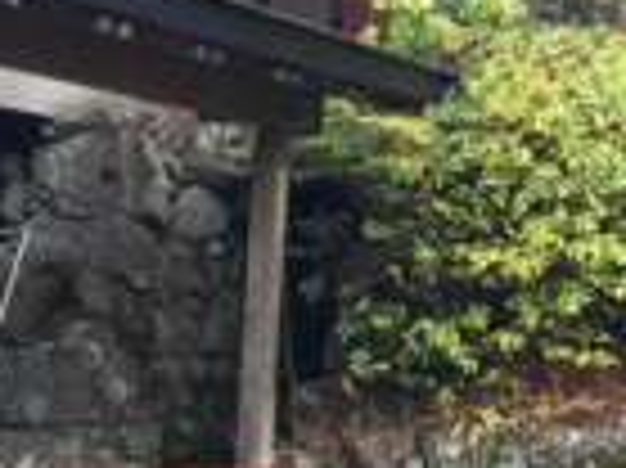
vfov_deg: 11.7
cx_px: 1189
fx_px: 2259
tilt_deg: +7.7
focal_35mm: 125
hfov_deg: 13.8
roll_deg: +1.0
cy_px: -22
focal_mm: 4.15
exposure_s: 1/120
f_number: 2.2
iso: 32
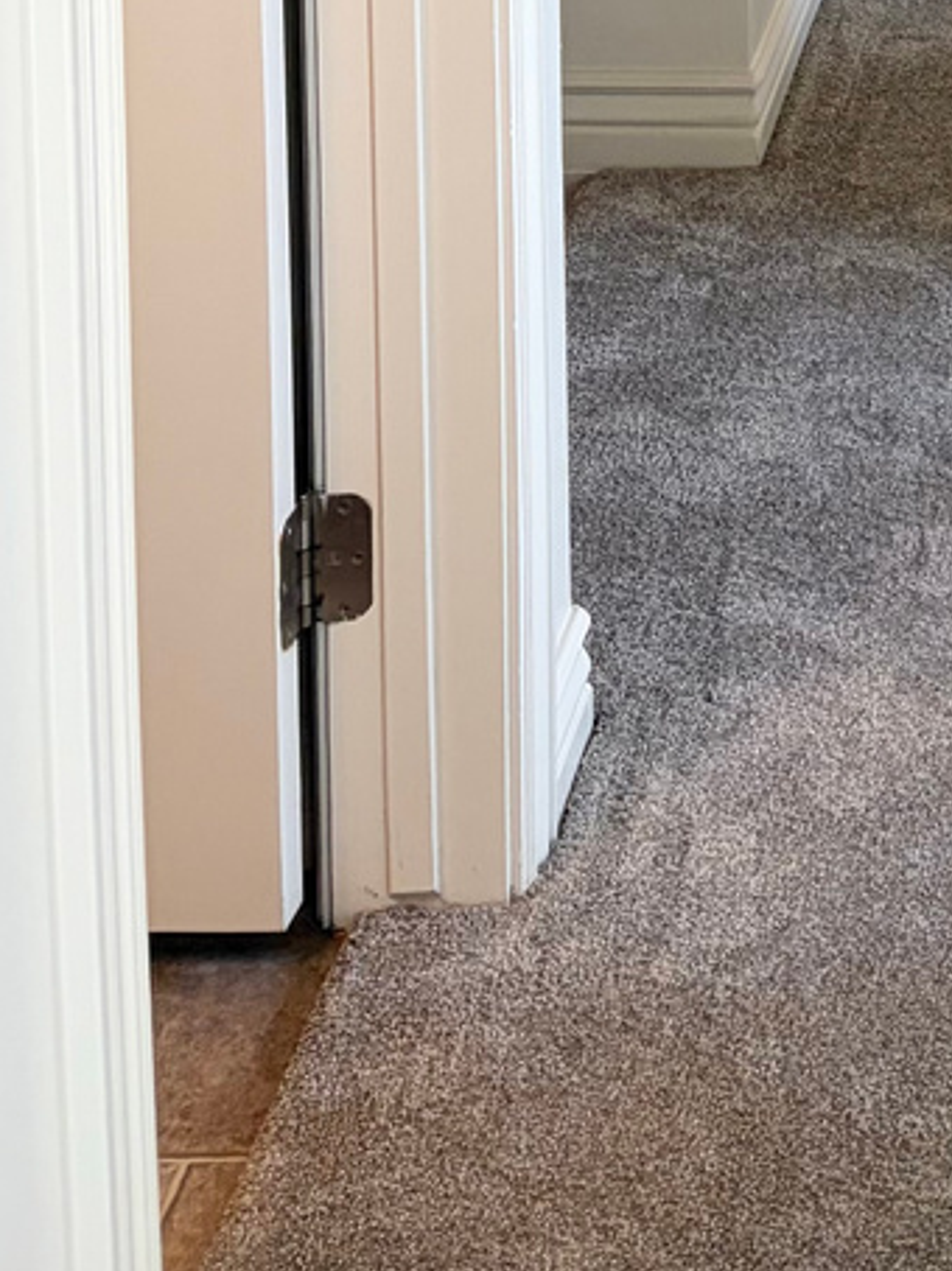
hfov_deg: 15.4
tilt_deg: -6.2
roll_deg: -0.6
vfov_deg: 18.9
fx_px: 3230
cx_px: 1450
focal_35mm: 88
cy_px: -764
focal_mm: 5.96
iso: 125
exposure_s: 1/206
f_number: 1.6
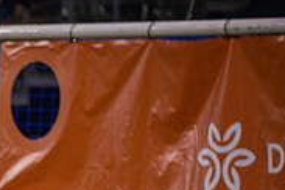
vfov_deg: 3.2
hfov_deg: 4.8
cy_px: 262
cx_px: -150
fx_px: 3380
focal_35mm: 427
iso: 1600
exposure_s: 1/2500
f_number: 2.8
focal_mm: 135
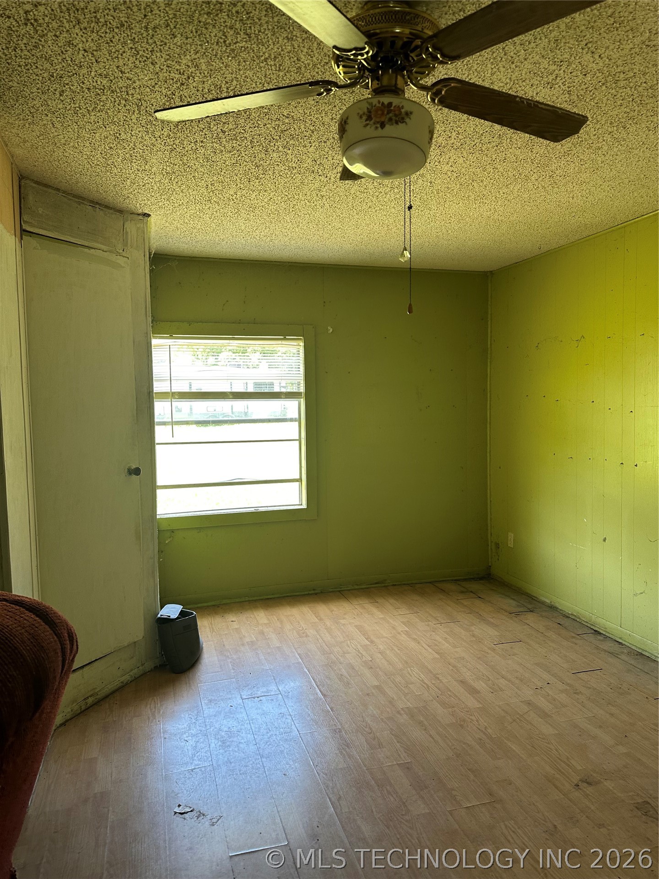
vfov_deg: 71.6
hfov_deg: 56.8
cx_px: 330
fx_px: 609
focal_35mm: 24
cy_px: 440
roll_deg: +2.1
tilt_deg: -1.8
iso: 160
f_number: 1.78
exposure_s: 1/121
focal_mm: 6.86
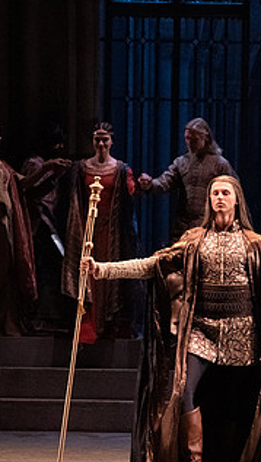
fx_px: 4134
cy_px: 251
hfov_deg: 3.6
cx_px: 217
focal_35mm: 337
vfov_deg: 6.4
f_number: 6.3
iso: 20000
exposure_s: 1/320
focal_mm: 176
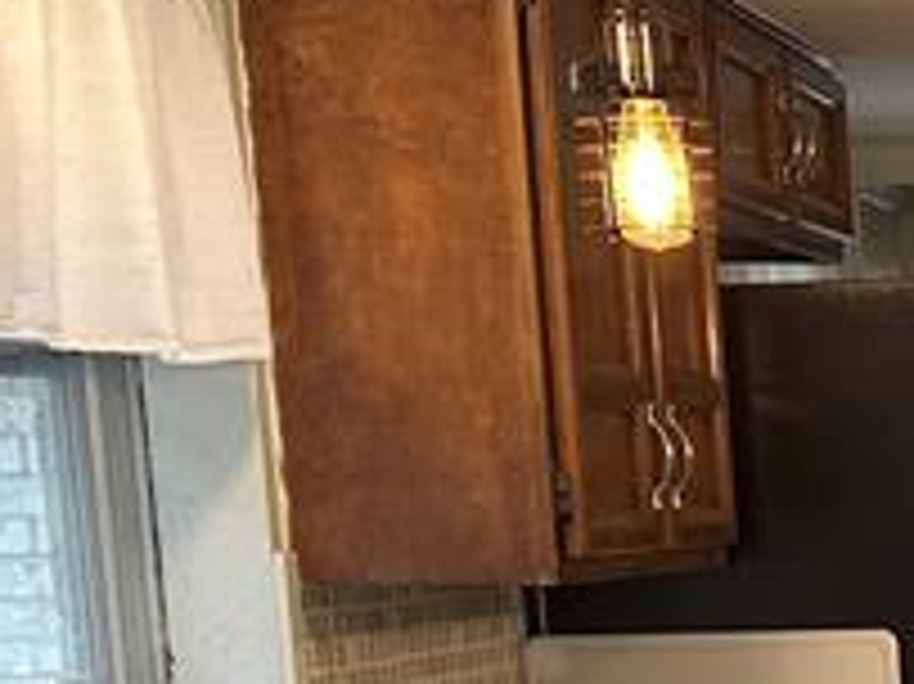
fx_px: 3193
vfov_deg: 11.6
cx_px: 1670
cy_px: 1120
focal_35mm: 121
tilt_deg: -11.2
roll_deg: +0.5
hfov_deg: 14.3
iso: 160
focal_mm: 6.86
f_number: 1.78
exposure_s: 1/120
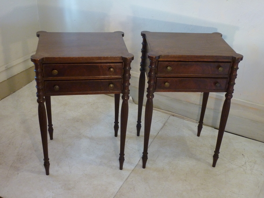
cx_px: 132
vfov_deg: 34.3
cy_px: 99
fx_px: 320
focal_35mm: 42
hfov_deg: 44.8
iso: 400
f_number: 3.7
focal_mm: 6.9
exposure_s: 1/20
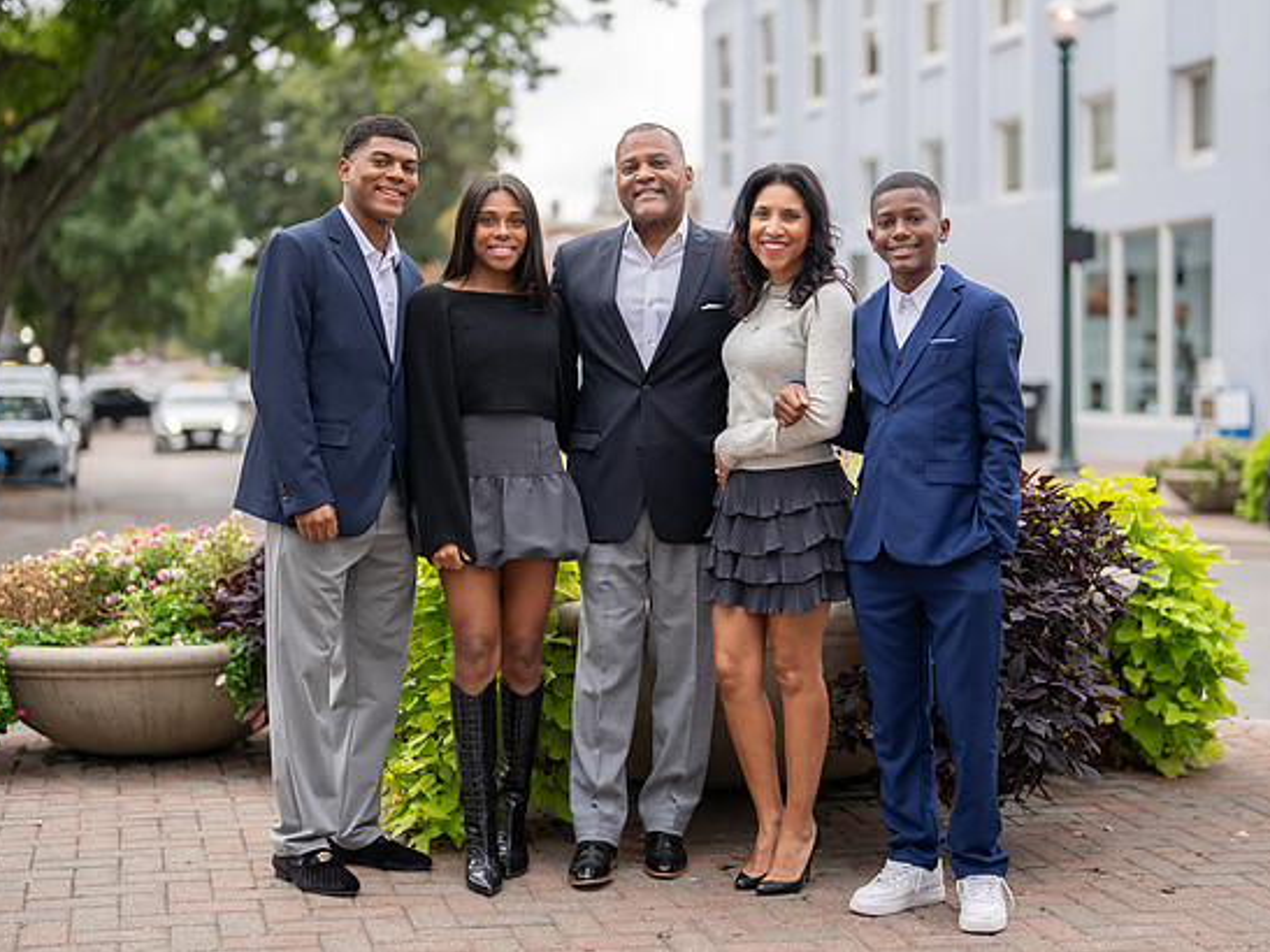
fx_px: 2237
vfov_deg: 24.0
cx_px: 657
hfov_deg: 31.7
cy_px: 445
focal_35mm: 61
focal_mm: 50
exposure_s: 1/1600
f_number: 1.2
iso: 100
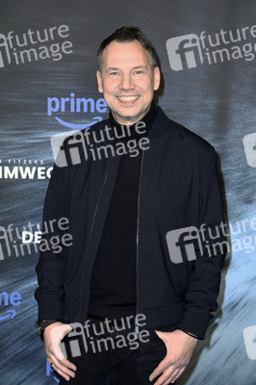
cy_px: 192
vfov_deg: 20.8
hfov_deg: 13.9
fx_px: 1047
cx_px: 128
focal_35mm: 98
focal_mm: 98
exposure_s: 1/250
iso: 1600
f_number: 6.3
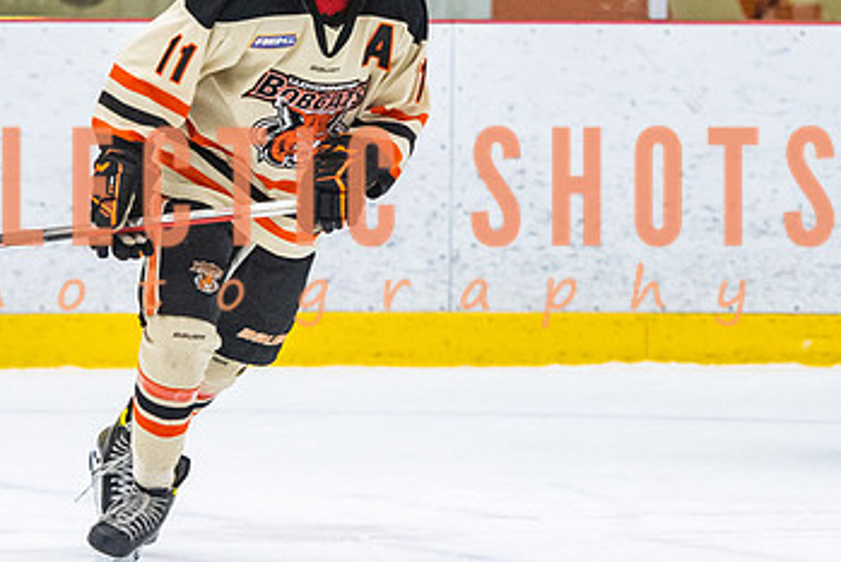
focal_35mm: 419
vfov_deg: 3.3
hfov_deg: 4.9
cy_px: 92
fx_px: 9792
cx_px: 356
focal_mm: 130
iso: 2000
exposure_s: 1/640
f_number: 2.8
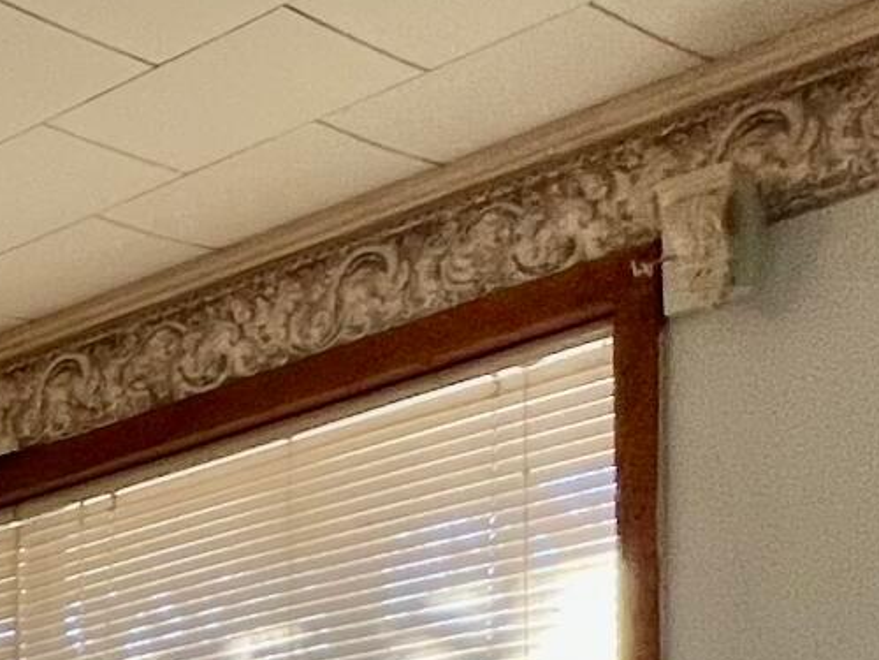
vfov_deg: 16.1
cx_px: -849
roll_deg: +0.0
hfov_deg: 17.9
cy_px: 1172
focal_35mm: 78
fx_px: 1981
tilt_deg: +0.2
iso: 80
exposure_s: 1/99
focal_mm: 1.57
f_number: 1.8
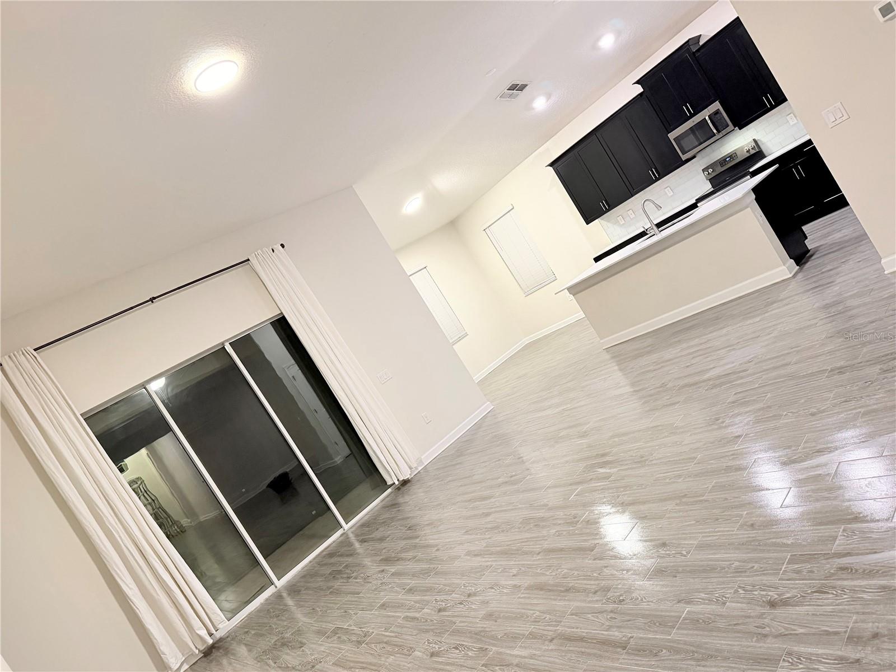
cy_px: 336
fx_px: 621
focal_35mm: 24
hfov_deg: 71.6
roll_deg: +31.9
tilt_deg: -1.3
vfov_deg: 56.8
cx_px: 448
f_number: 1.78
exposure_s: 1/60
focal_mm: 6.76
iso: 400
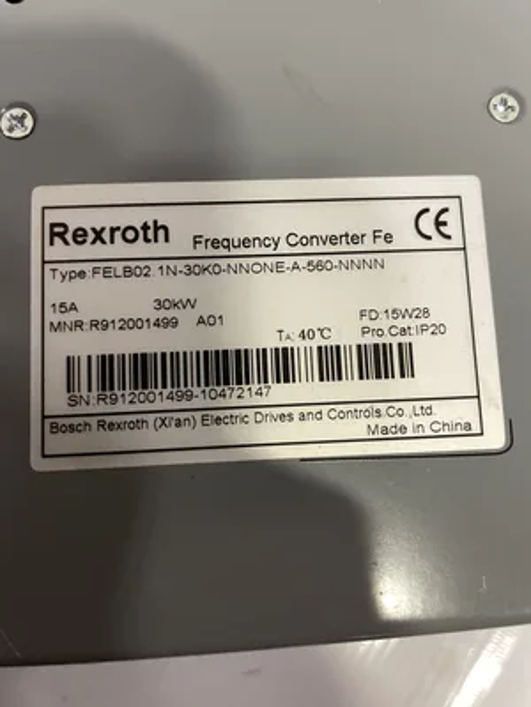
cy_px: 354
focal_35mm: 26
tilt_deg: -83.3
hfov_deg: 53.1
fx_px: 532
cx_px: 266
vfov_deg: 67.3
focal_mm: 4.2
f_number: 1.6
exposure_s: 1/60
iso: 200
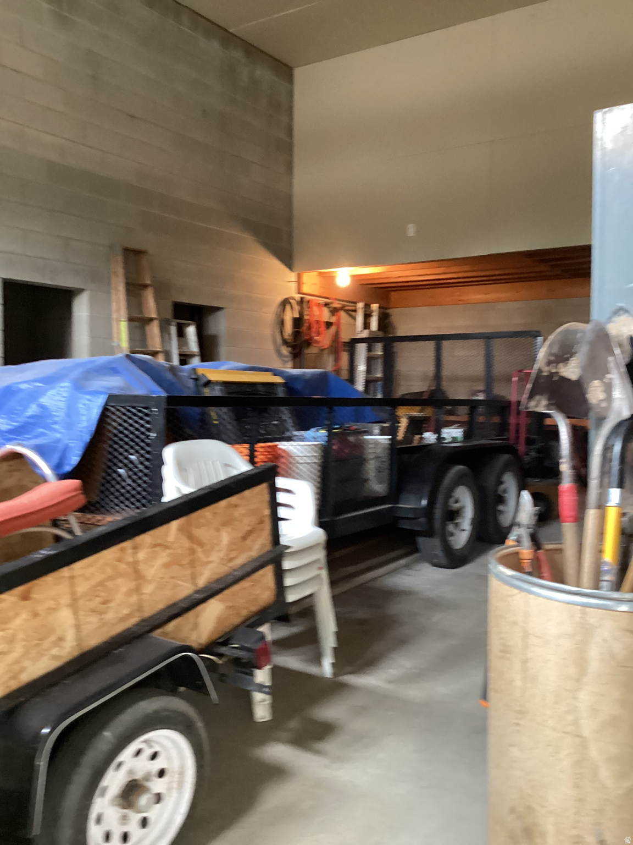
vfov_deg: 58.4
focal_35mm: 31
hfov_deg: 45.4
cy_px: 422
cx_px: 316
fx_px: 756
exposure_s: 1/30
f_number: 2.4
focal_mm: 3.3
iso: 320
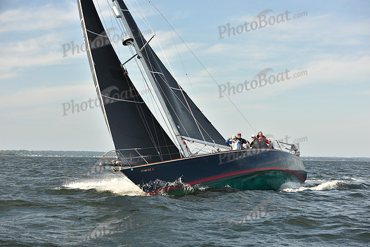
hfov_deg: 28.8
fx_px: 720
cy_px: 124
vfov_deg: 19.5
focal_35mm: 70
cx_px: 185
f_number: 6.3
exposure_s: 1/800
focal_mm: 70
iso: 250
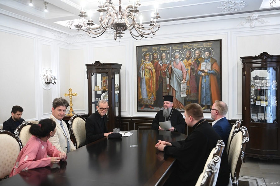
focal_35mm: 32
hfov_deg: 58.8
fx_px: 249
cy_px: 93
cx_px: 140
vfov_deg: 41.0
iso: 2500
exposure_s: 1/320
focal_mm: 32
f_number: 3.5
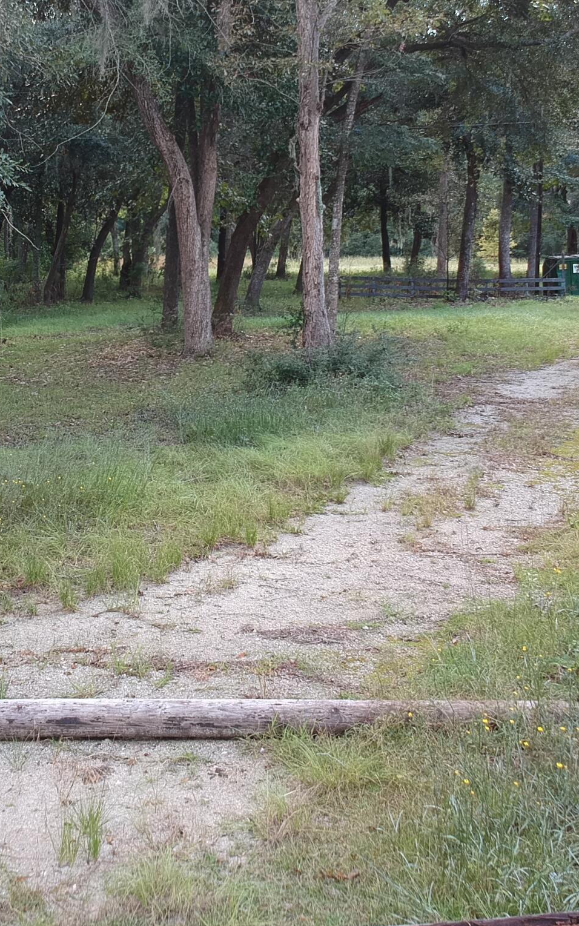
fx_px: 1312
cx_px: 173
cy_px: 274
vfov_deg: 38.2
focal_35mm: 52
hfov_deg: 24.7
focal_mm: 4.49
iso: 100
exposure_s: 1/80
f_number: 2.6
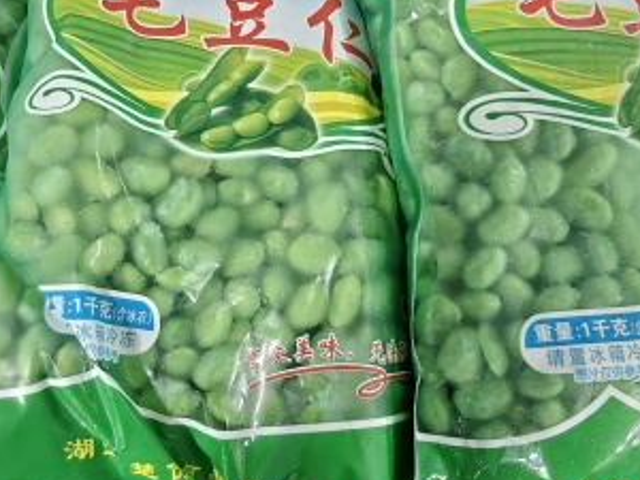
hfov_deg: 46.1
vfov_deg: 35.8
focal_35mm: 40
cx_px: 215
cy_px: 194
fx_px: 740
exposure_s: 1/63
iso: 8000
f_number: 2
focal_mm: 2.3
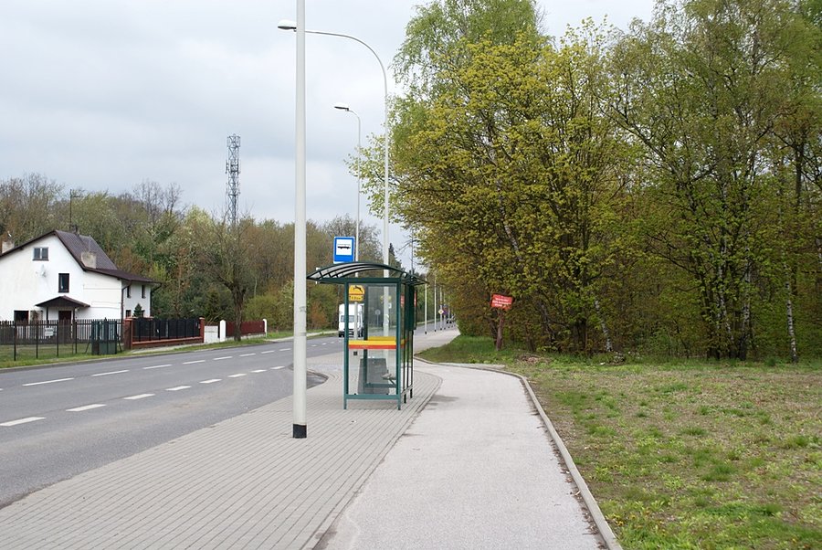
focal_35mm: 68
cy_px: 275
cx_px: 411
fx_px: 1543
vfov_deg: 20.2
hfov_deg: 29.8
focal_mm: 45
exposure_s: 1/125
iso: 100
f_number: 8
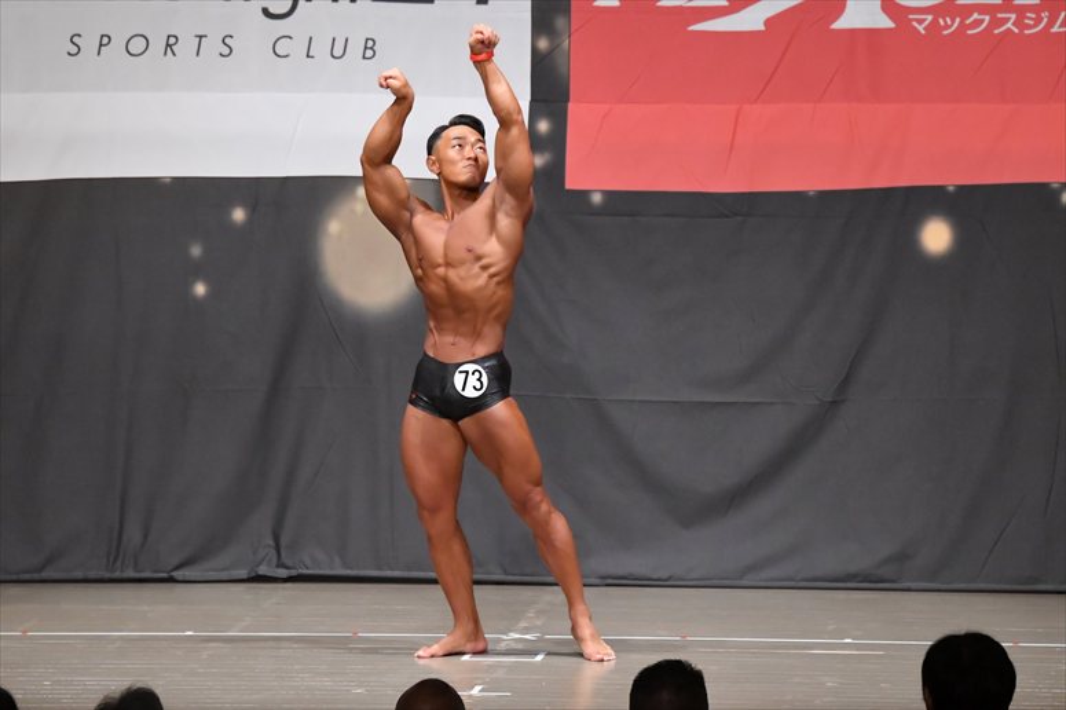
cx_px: 533
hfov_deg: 10.2
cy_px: 355
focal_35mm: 202
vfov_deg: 6.8
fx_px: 5979
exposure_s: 1/400
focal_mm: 135
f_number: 5.6
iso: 8000
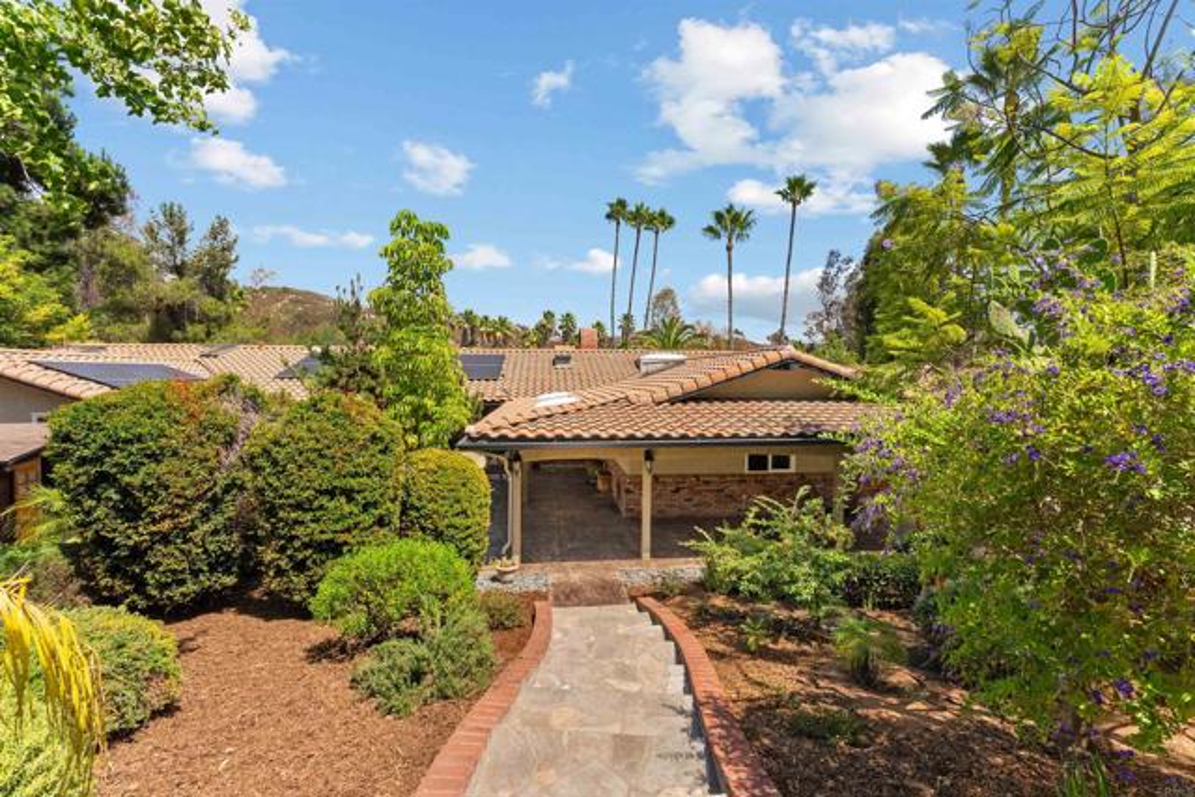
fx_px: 465
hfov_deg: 104.2
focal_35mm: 14
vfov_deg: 81.2
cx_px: 598
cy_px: 398
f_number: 9
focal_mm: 14
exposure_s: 1/640
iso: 640
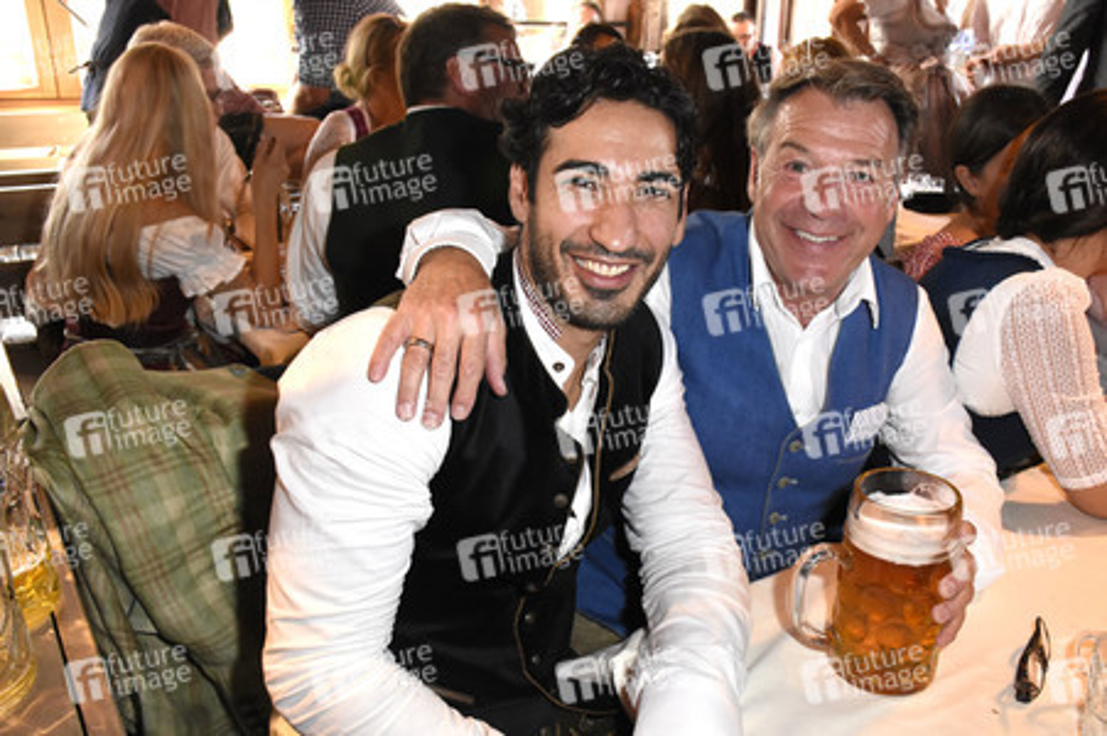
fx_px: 1014
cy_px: 368
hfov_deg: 57.3
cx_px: 554
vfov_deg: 39.9
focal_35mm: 33
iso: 3200
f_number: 6.3
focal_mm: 22
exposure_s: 1/60
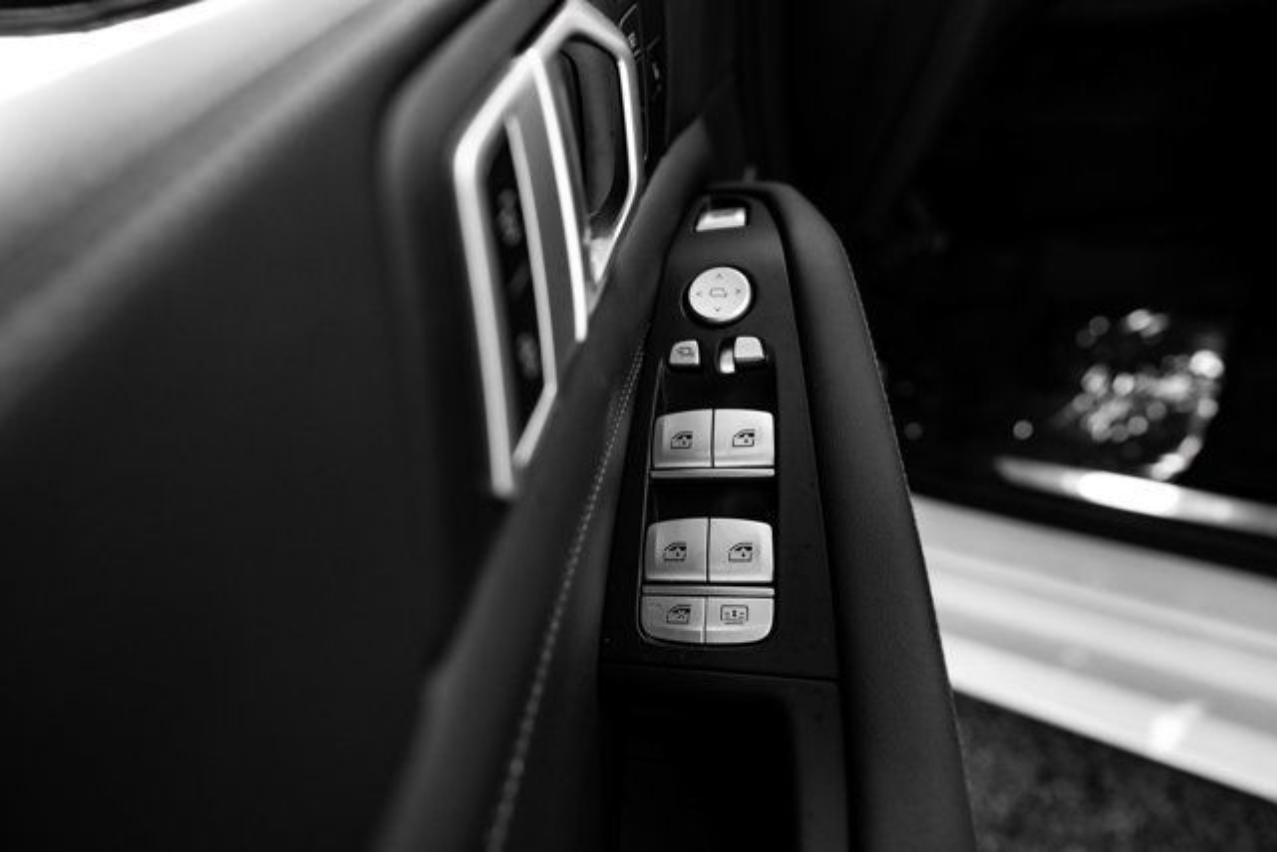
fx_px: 851
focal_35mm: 24
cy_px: 426
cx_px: 638
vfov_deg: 53.2
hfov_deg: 73.7
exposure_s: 1/250
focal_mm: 24
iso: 800
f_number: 3.5
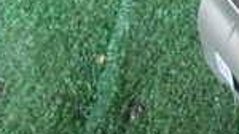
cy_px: -161
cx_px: 406
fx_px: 829
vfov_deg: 8.6
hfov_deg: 14.7
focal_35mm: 131
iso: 200
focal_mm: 5.4
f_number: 2.3
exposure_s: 1/40
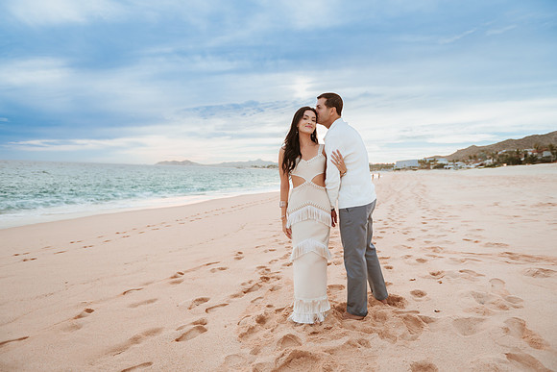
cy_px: 186
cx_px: 278
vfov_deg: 53.2
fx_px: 371
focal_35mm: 24
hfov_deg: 73.7
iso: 250
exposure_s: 1/1600
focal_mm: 24
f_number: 3.2
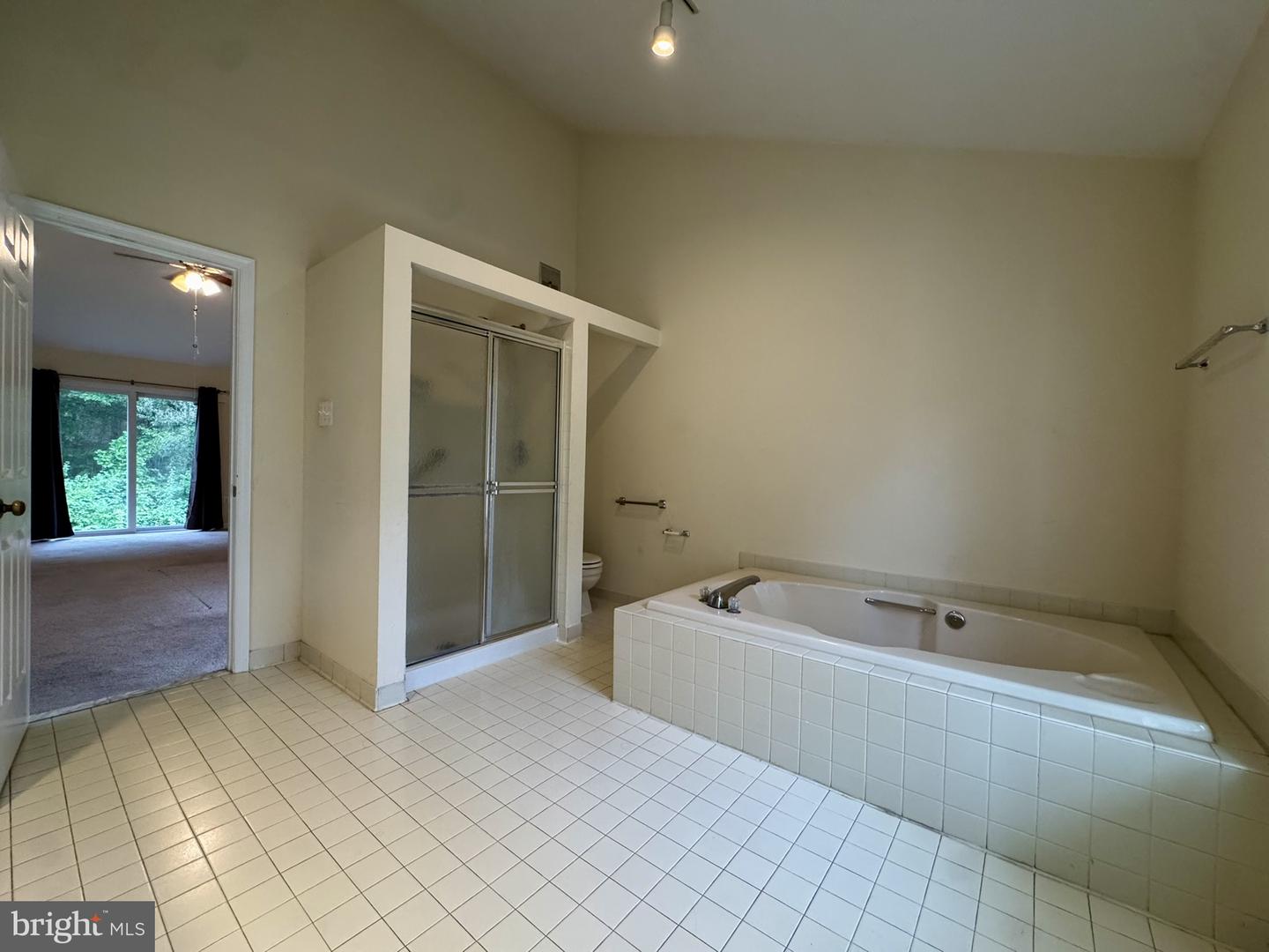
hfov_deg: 102.1
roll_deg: -1.8
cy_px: 476
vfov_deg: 85.7
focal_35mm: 14
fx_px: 513
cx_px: 634
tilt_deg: -2.1
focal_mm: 2.22
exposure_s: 1/120
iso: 250
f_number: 2.2
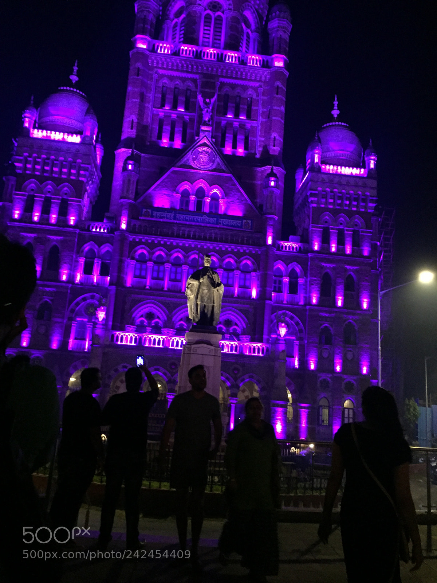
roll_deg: -3.8
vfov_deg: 61.7
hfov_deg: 48.2
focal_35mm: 29
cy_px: 292
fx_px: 488
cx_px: 218
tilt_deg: +11.3
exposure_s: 1/17
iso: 320
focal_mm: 4.15
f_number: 2.2
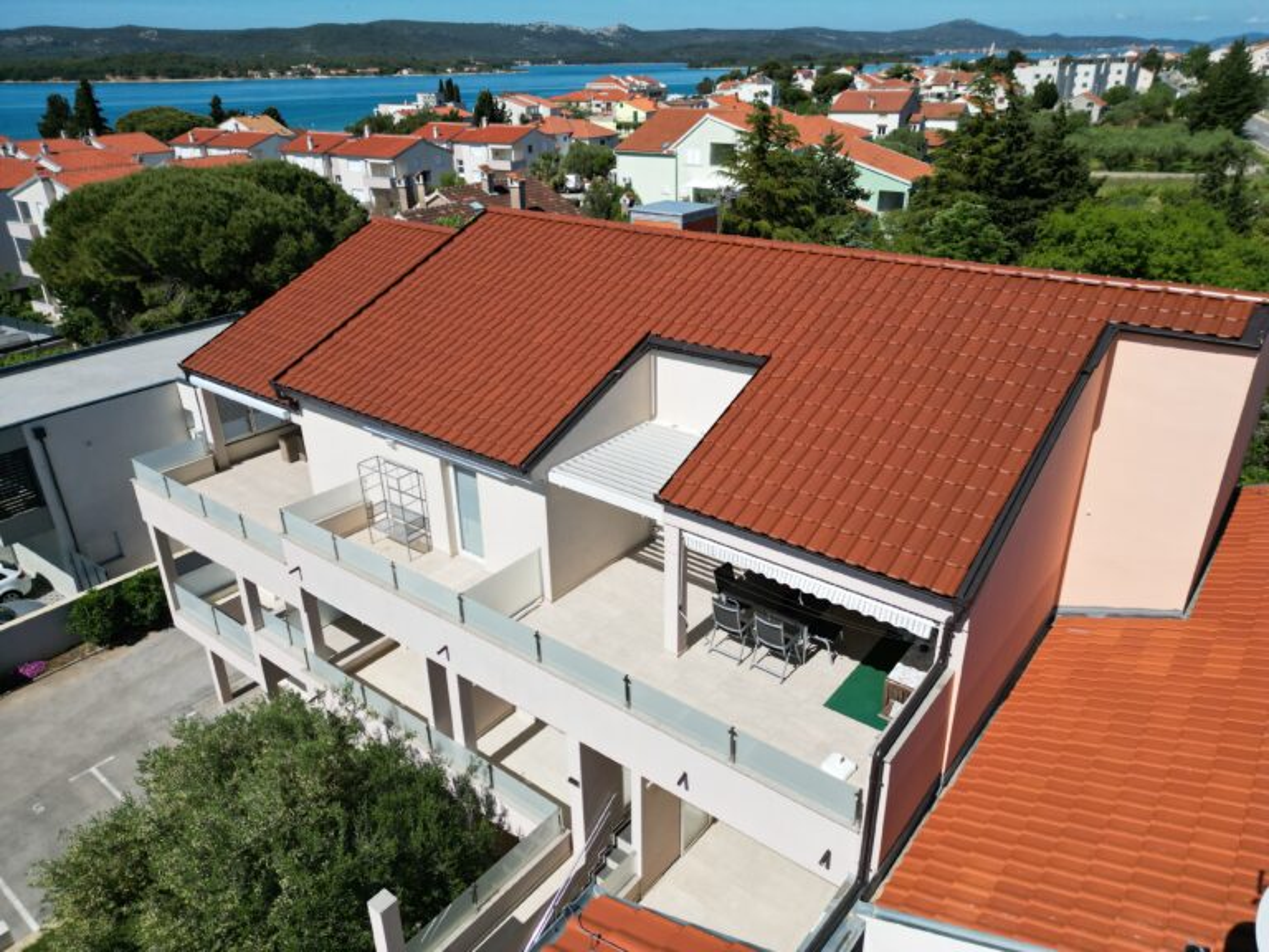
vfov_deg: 56.8
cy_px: 476
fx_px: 880
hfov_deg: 71.6
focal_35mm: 24
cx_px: 634
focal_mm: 6.72
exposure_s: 1/6000
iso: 160
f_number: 1.7
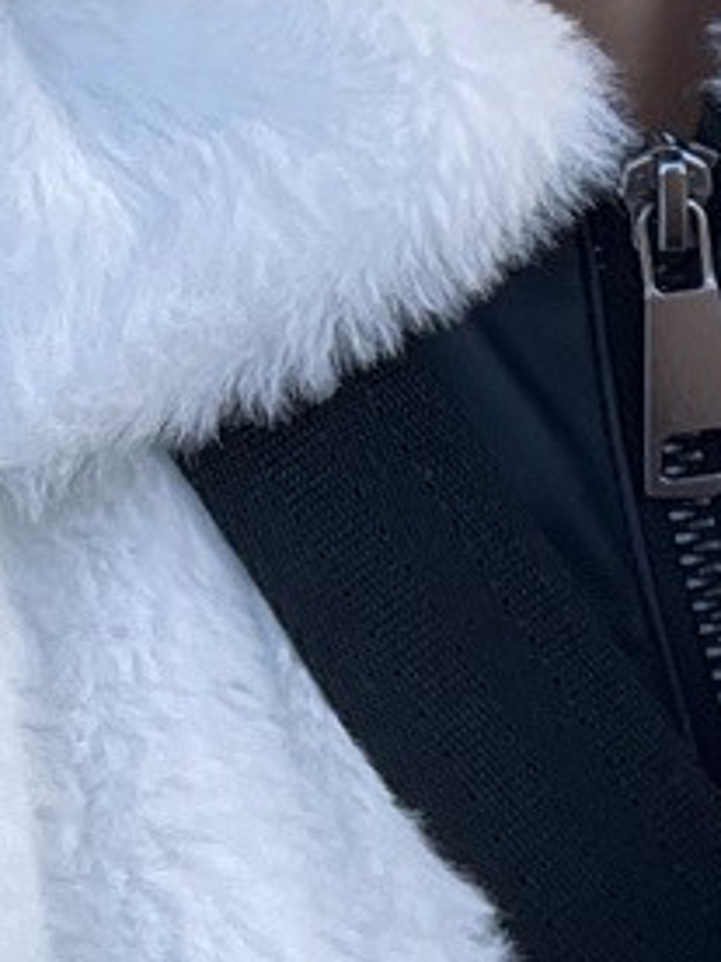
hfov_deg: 10.6
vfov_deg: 13.1
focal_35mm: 139
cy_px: -641
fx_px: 3860
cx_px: -28
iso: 40
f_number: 2.2
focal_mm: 2.71
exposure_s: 1/121
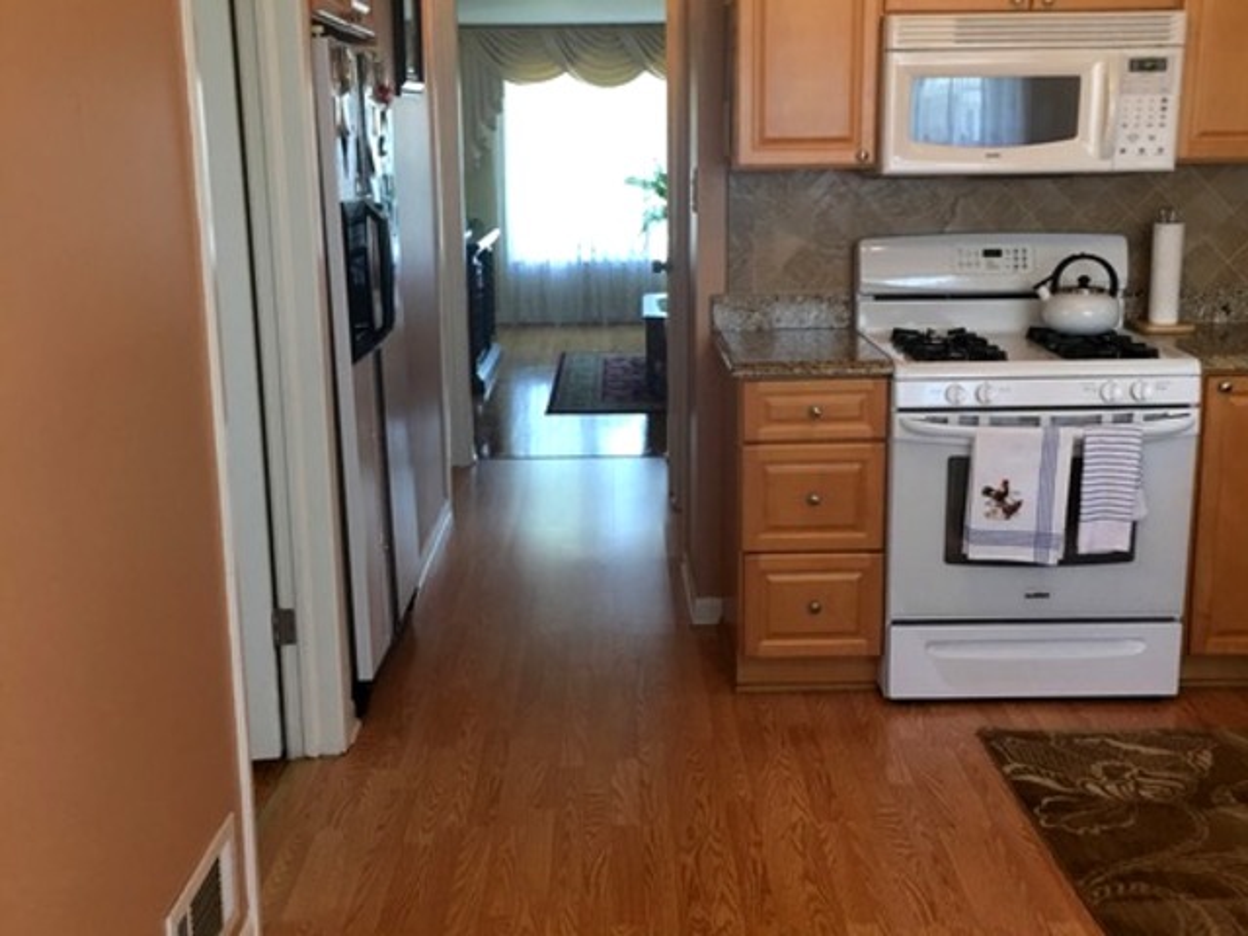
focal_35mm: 29
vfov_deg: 48.2
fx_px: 1046
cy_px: 468
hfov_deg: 61.7
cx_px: 624
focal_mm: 4.15
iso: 32
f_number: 2.2
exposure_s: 1/30
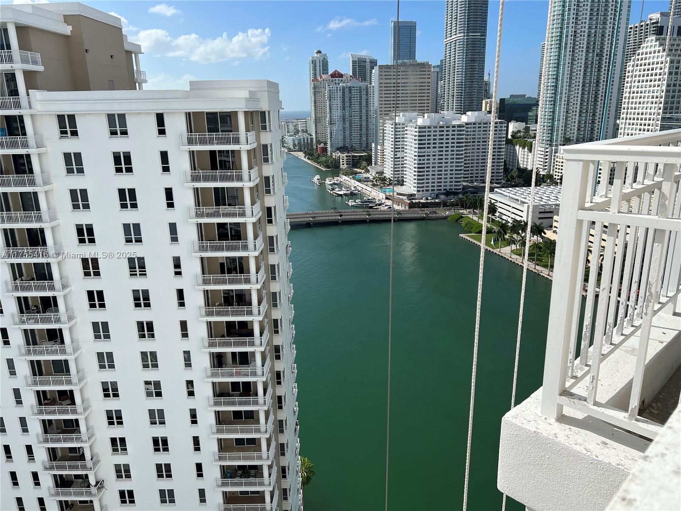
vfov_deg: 53.1
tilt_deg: -16.4
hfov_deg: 67.3
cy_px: 256
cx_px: 340
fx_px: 511
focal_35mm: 26
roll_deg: +1.0
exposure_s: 1/5882
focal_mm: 5.7
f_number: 1.5
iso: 50
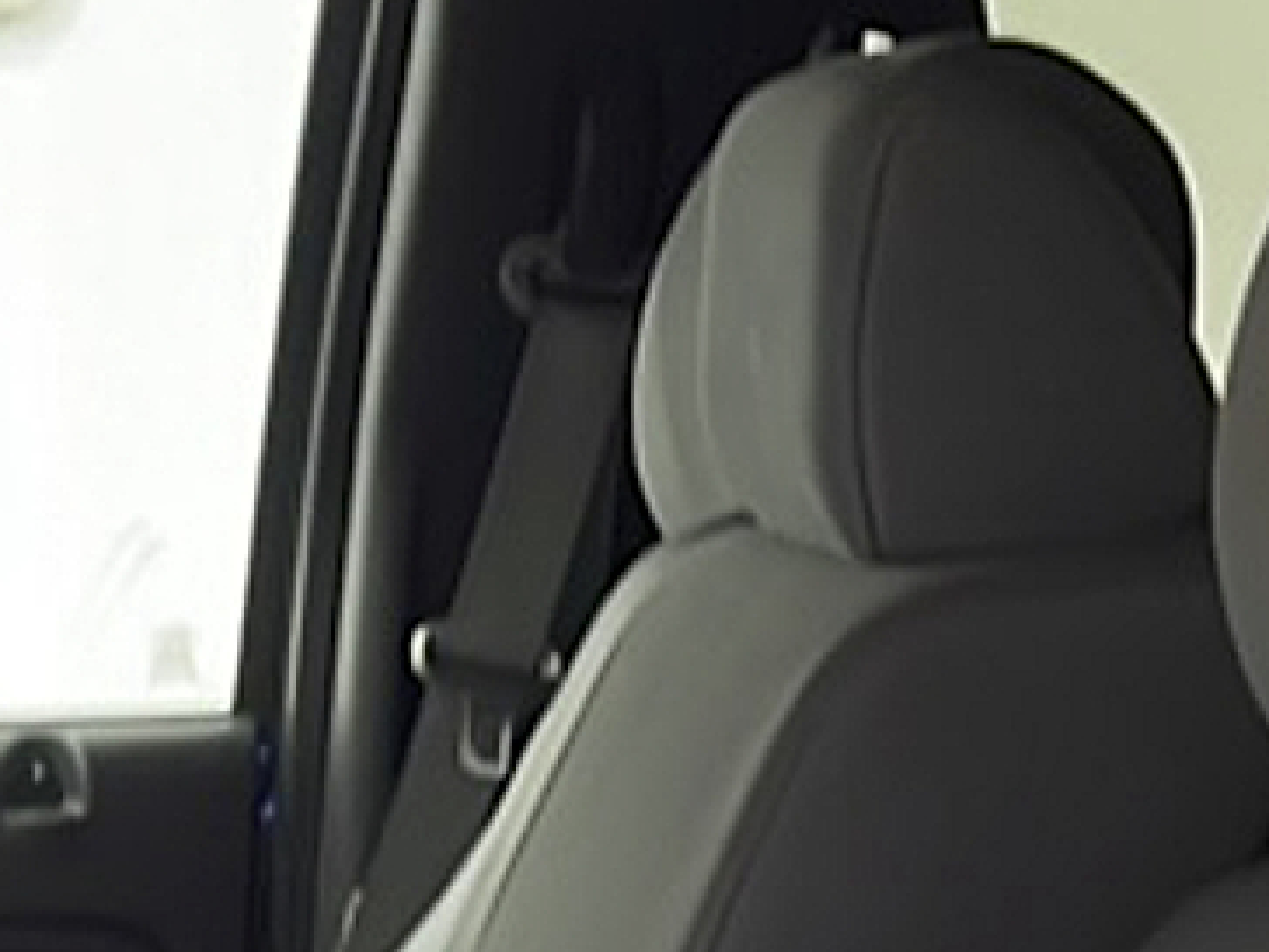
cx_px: -920
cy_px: 1674
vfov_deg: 11.3
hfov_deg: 14.4
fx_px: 4509
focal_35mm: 123
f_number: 1.6
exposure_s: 1/40
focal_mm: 5.1
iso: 160
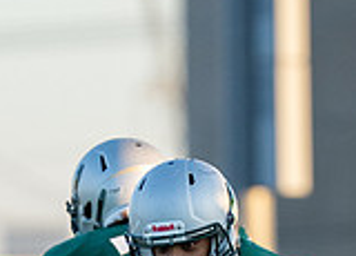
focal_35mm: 1205
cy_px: 384
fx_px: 12209
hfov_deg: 1.7
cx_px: 304
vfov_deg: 1.2
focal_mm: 200
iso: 640
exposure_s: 1/2500
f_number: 2.8
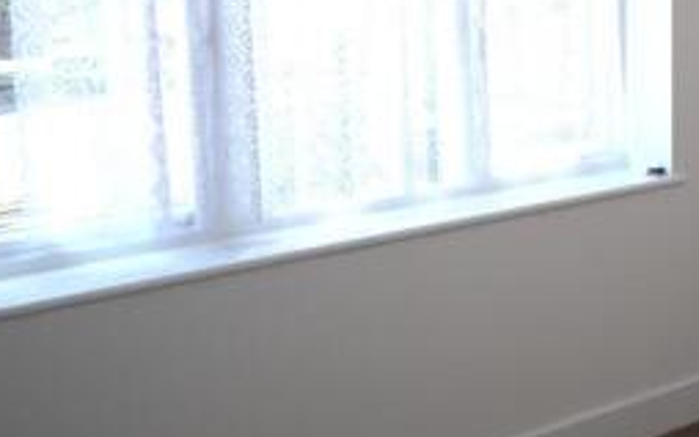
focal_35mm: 68
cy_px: 56
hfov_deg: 28.5
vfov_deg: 18.9
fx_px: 1296
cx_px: 678
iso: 160
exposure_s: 1/160
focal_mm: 14
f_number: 2.5
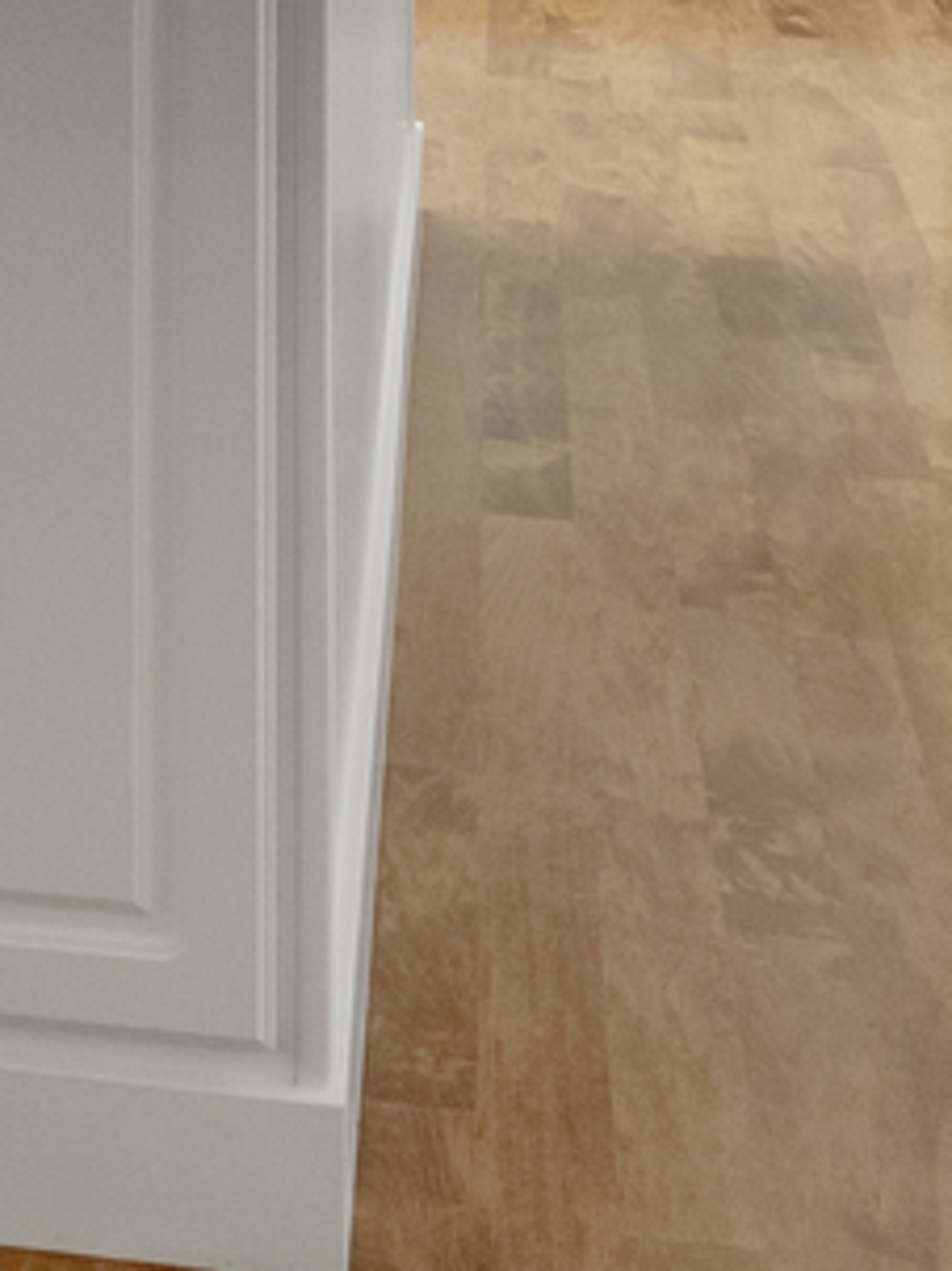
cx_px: 59
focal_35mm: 72
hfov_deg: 20.0
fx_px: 2642
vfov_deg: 21.4
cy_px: -776
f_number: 11
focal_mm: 14
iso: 640
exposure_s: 1/20
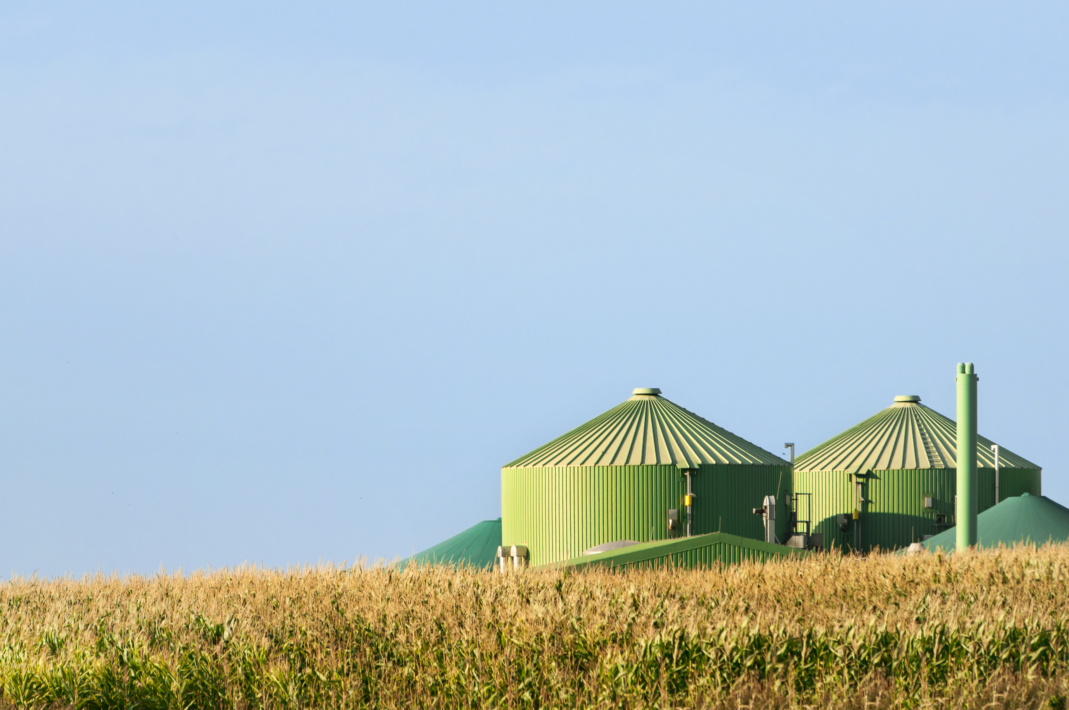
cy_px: 355
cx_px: 534
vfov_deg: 4.6
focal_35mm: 300
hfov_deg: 6.9
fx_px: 8897
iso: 200
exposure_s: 1/500
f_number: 8
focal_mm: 200
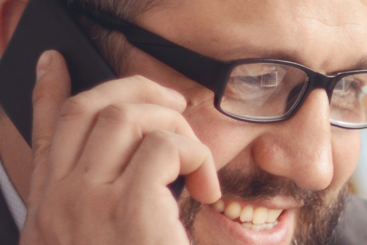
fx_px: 3324
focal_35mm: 326
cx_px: 750
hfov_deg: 6.1
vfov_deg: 4.2
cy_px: 481
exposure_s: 1/160
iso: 320
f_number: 1.4
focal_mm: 50
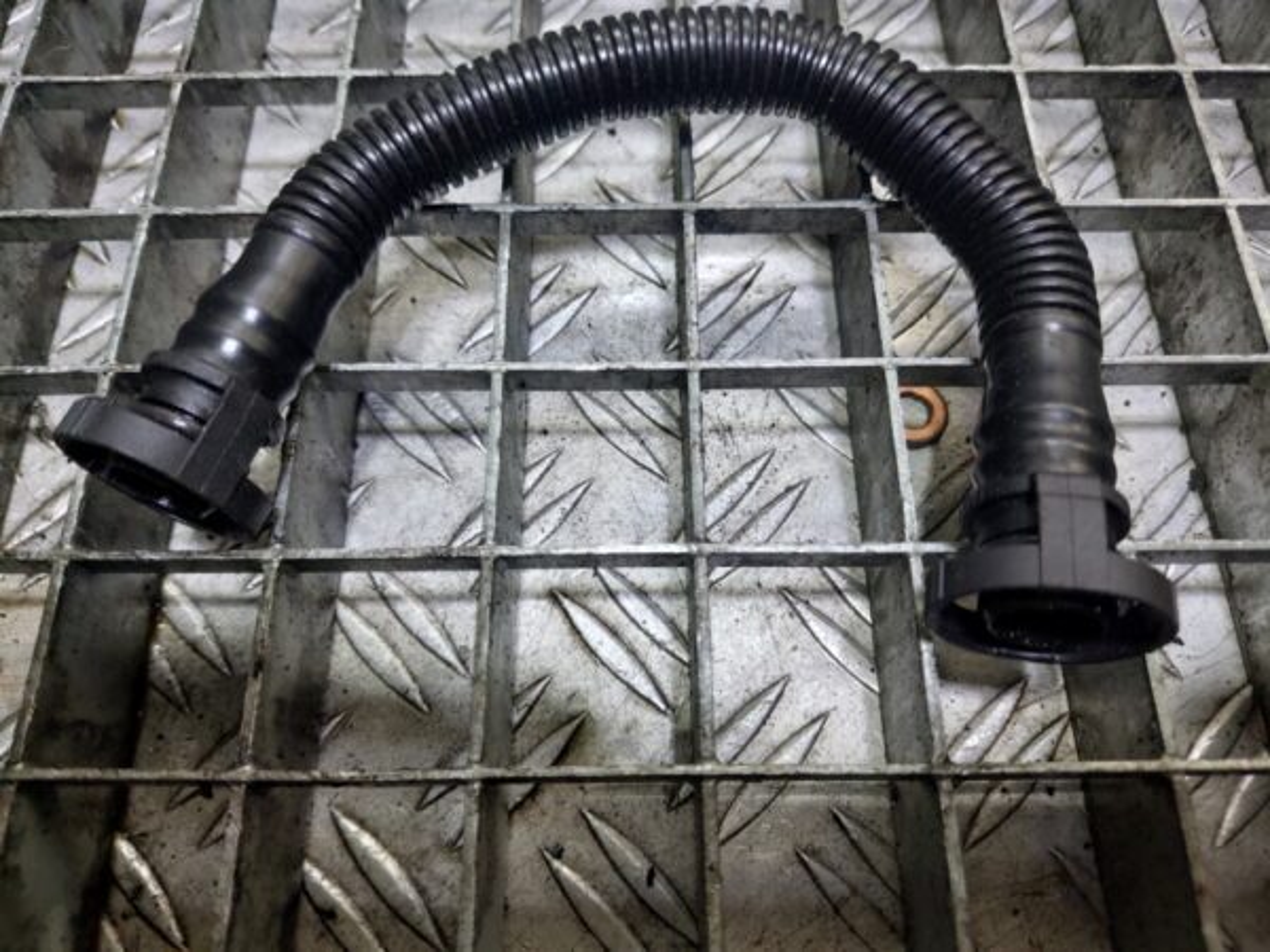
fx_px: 917
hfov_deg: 69.4
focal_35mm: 25
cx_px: 635
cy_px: 476
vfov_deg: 54.9
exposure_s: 1/50
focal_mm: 5.23
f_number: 1.8
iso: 100
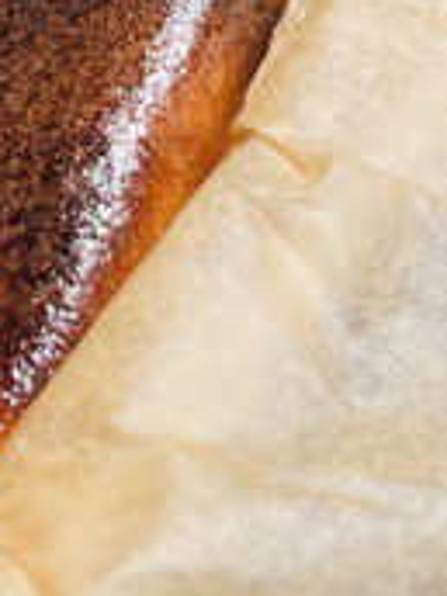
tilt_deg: -47.2
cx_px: -97
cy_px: 17
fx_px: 2083
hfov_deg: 12.0
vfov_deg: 16.0
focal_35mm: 121
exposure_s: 1/100
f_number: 1.6
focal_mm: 5.1
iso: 100
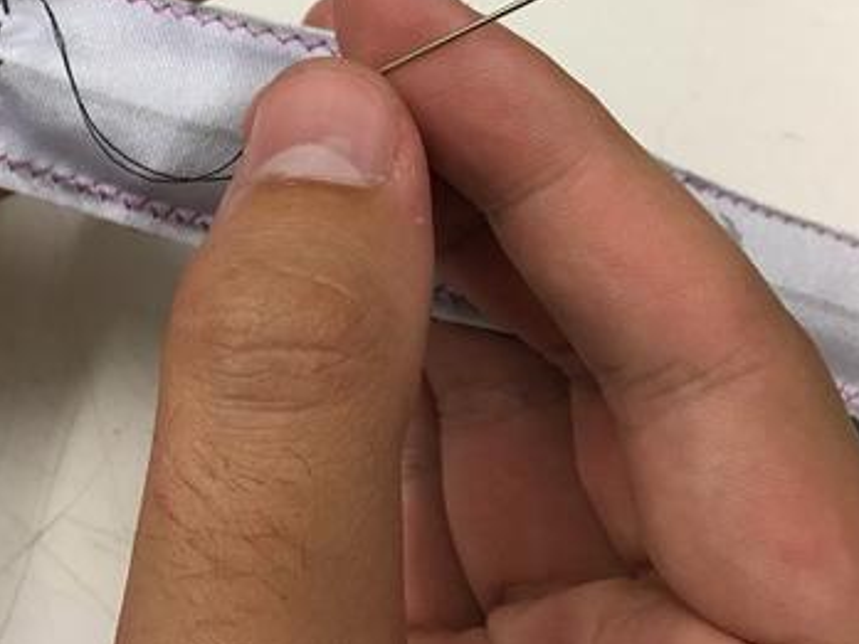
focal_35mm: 60
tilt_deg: -58.4
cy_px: 22
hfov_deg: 29.9
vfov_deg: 23.5
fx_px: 1489
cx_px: -5
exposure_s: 1/30
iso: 125
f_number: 2.2
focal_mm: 4.15
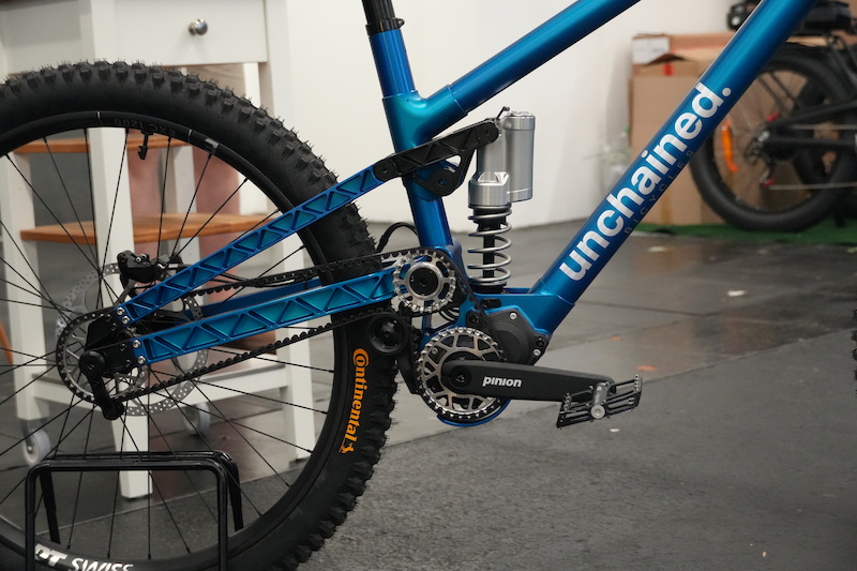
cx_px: 428
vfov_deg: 20.6
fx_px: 1571
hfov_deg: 30.5
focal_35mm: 66
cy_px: 286
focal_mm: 44
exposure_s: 1/125
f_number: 5
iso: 6400
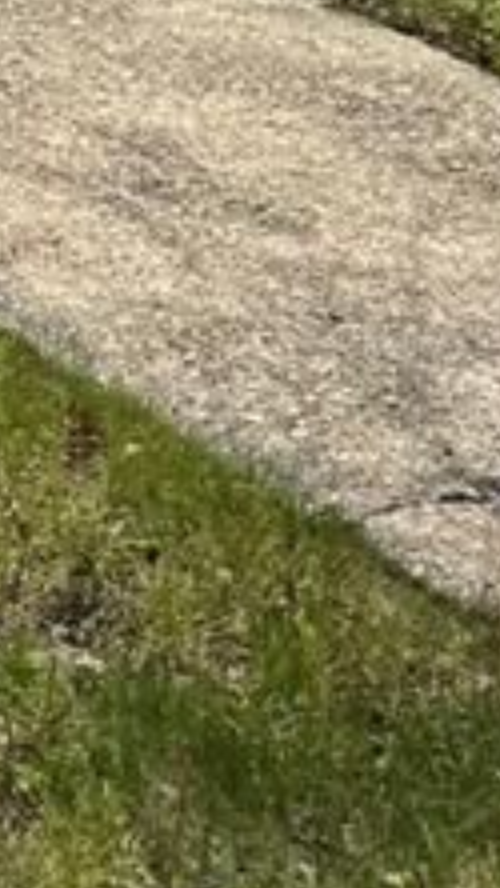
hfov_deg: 6.1
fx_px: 4263
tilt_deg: +1.5
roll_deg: +1.4
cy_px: -1496
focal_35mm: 181
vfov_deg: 9.9
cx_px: -1044
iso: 80
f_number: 1.78
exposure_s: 1/4608
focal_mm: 6.76
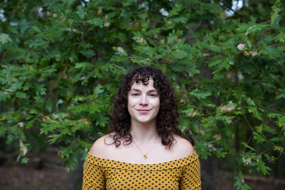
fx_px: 515
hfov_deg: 31.0
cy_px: 95
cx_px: 142
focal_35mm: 65
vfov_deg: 20.9
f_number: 3.5
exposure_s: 1/200
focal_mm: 65
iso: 100
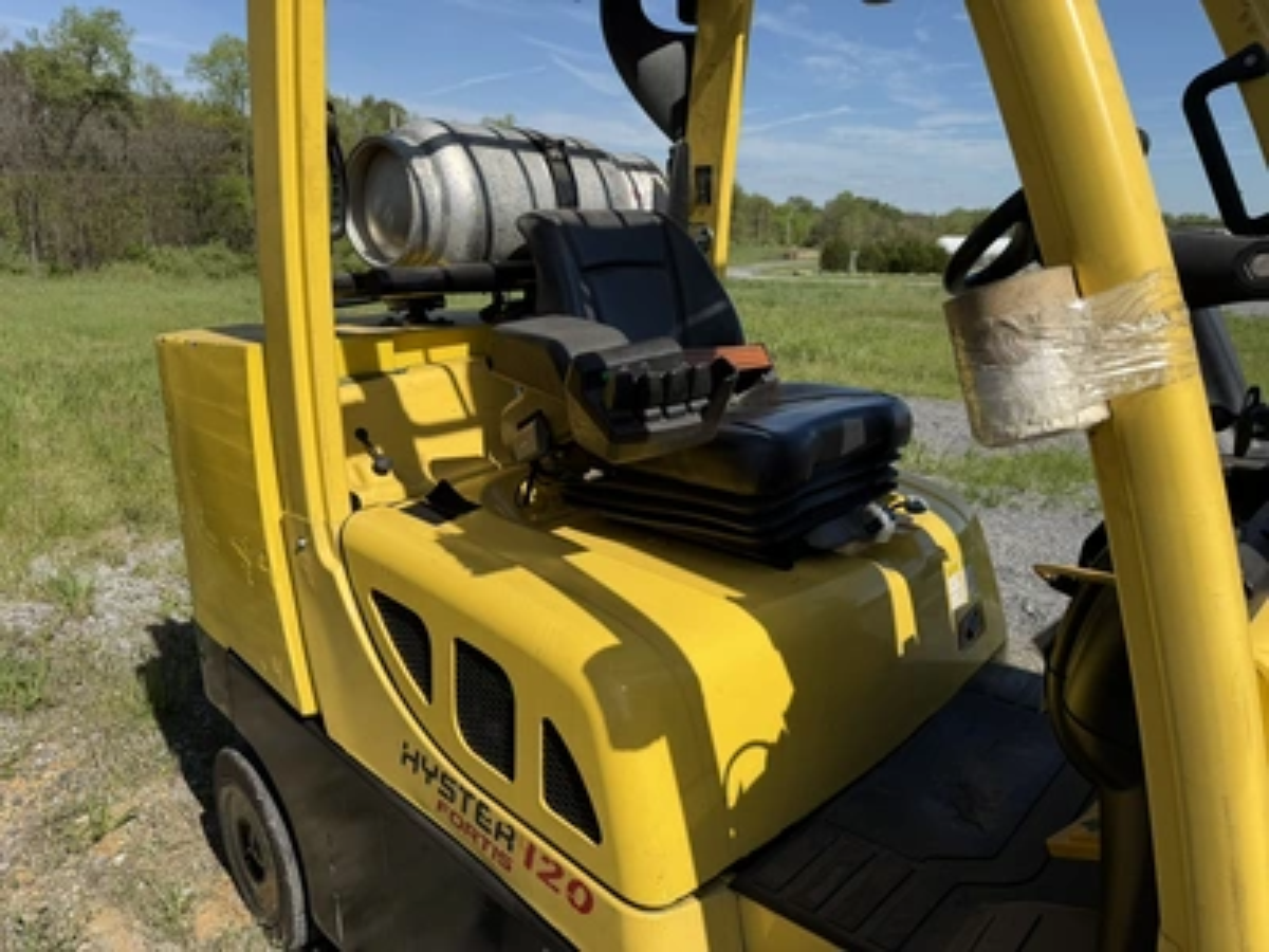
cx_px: 634
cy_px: 476
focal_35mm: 24
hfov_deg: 71.6
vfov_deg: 56.8
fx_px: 880
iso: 80
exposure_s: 1/5319
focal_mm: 6.76
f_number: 1.78
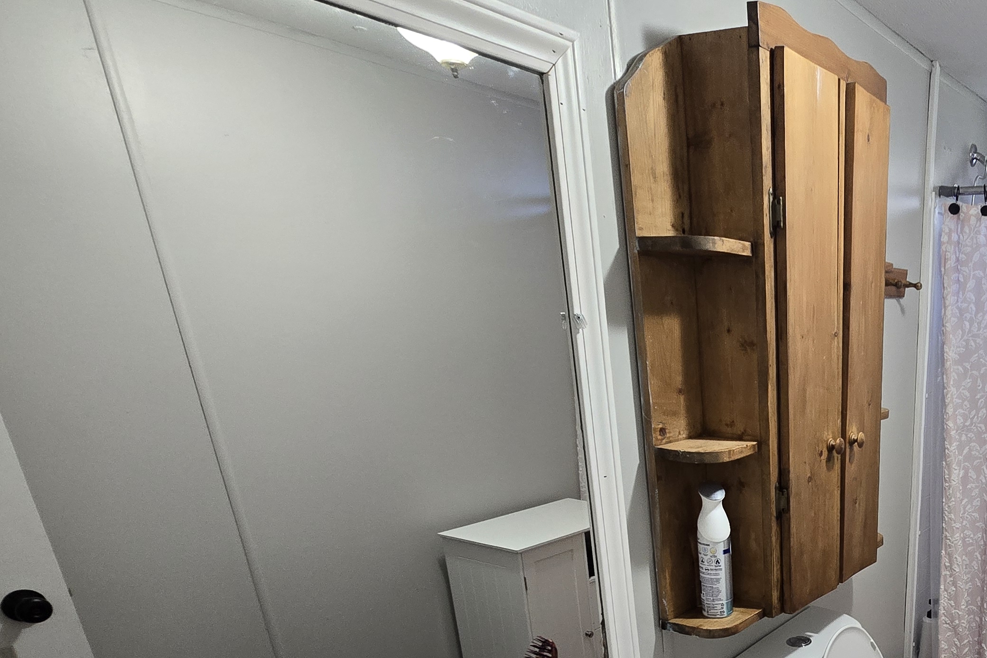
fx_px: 713
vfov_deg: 43.9
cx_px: 866
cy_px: 626
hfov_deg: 60.2
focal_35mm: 26
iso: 250
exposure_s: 1/60
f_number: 2.2
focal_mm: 2.2
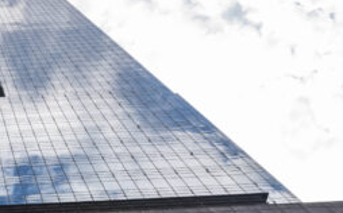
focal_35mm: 56
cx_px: -81
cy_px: 261
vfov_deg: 21.3
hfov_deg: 30.2
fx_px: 523
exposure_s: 1/100
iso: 100
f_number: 9
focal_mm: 20
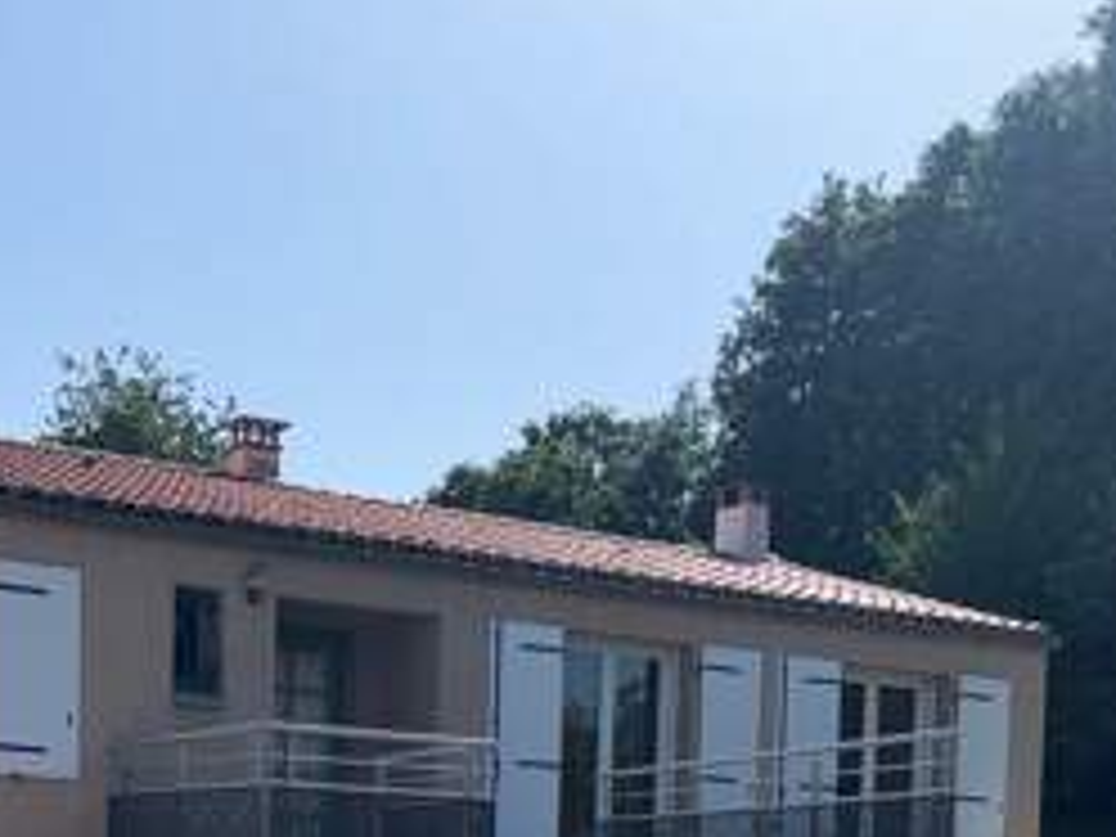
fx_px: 1999
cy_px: 958
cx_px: 464
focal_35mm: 62
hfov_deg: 31.1
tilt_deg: -1.9
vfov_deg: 22.1
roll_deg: -0.5
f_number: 1.78
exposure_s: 1/12346
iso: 50
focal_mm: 6.76
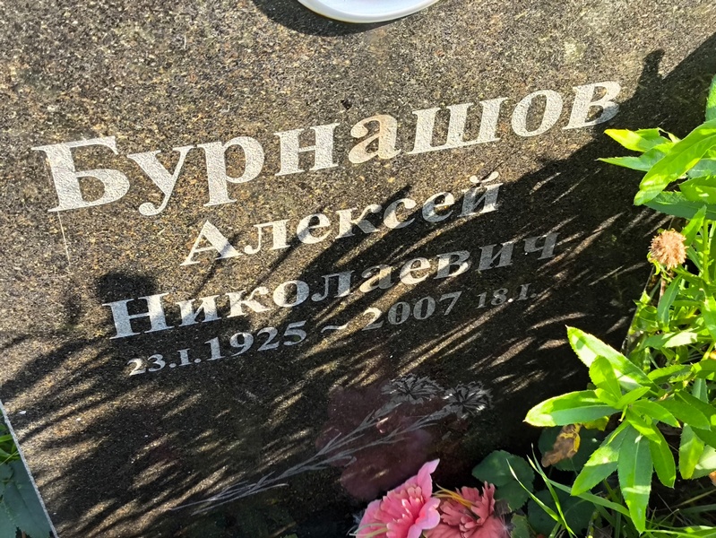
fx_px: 1035
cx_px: 358
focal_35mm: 50
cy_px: 269
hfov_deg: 38.2
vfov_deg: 29.1
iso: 50
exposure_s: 1/209
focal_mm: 4.71
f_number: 1.7
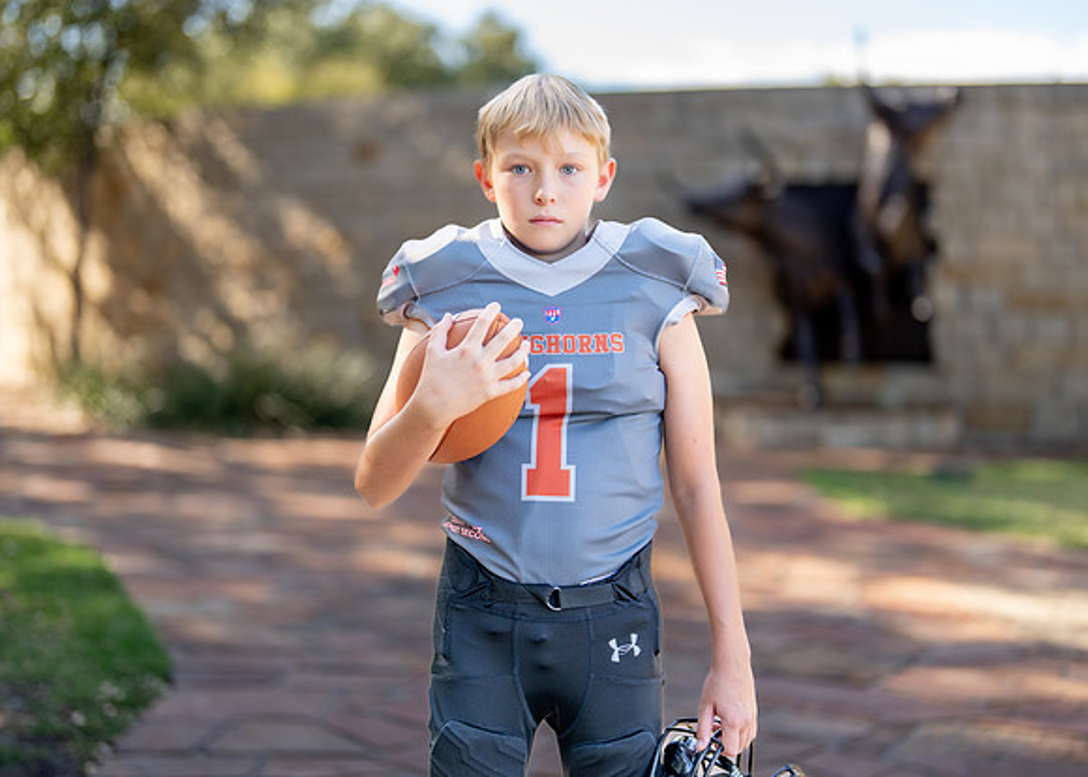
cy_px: 363
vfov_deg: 25.1
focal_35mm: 56
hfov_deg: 34.6
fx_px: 1745
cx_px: 555
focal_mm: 50
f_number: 1.2
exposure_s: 1/1250
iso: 100
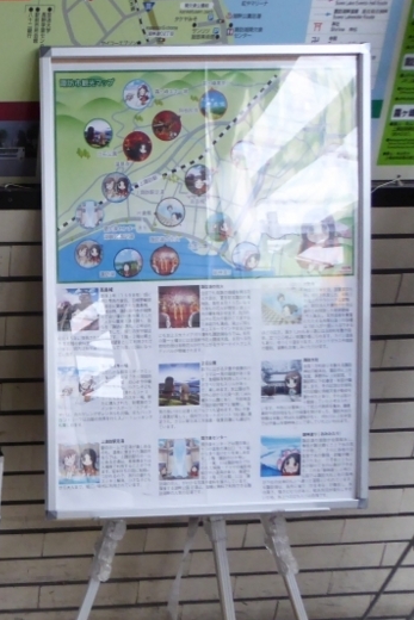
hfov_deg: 22.9
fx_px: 862
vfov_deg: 39.3
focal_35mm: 50
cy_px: 388
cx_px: -174
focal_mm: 4.3
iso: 320
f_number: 3.3
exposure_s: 1/60
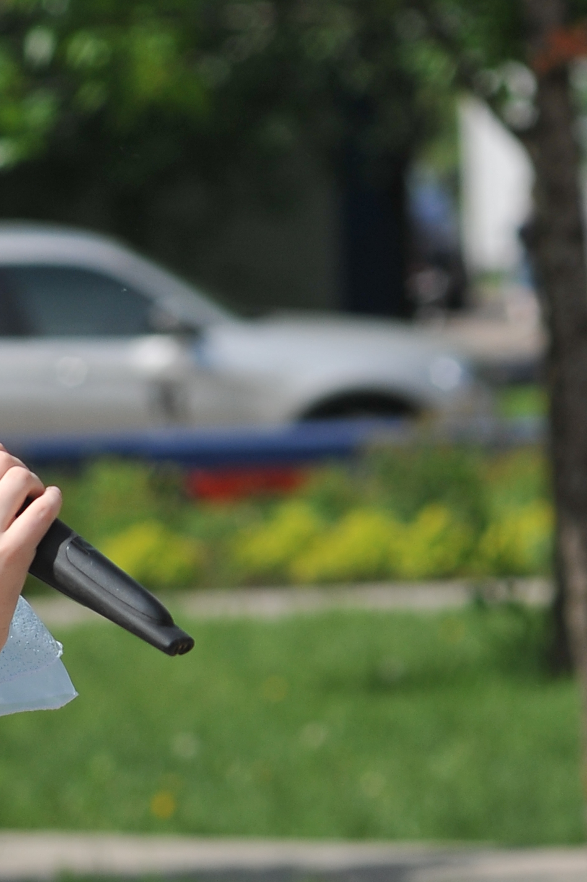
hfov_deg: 2.8
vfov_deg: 4.2
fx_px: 12069
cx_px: -98
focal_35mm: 493
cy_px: 958
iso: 400
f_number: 8
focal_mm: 165
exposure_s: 1/1250
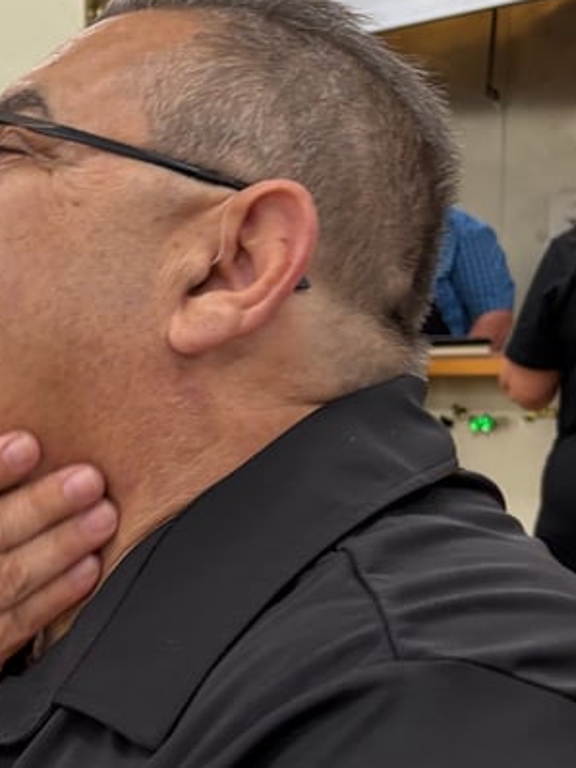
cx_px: -122
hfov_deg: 20.5
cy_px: 562
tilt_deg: -8.0
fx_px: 1486
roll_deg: +1.3
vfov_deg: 28.6
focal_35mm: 67
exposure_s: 1/60
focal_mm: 5.96
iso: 100
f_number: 1.6
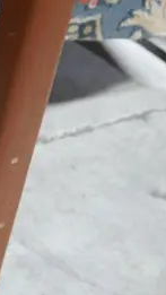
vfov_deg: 13.8
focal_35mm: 154
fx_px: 1204
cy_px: 0
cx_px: -221
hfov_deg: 7.4
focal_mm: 18
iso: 1600
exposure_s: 1/60
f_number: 4
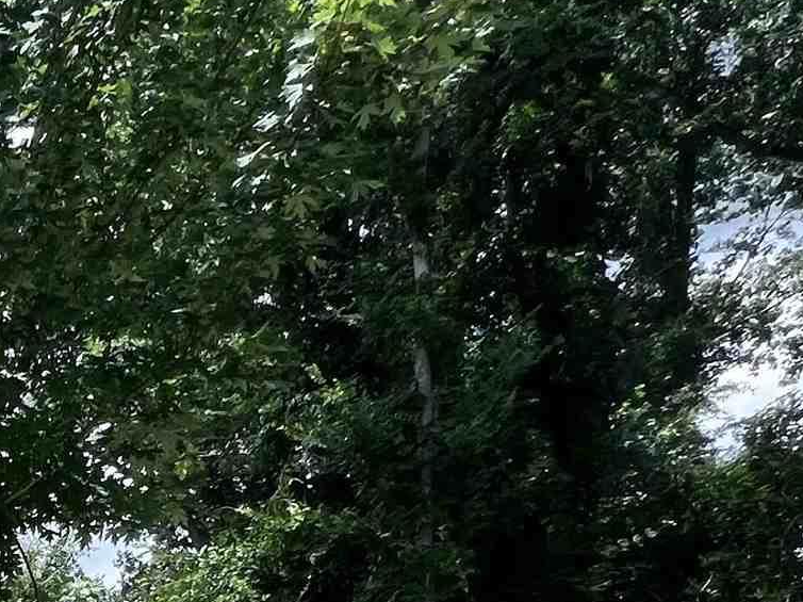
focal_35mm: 53
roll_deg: -0.2
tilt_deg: -6.2
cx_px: -396
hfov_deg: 26.4
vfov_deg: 20.3
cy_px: 1061
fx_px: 1229
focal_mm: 1.57
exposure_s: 1/1179
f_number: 1.8
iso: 32
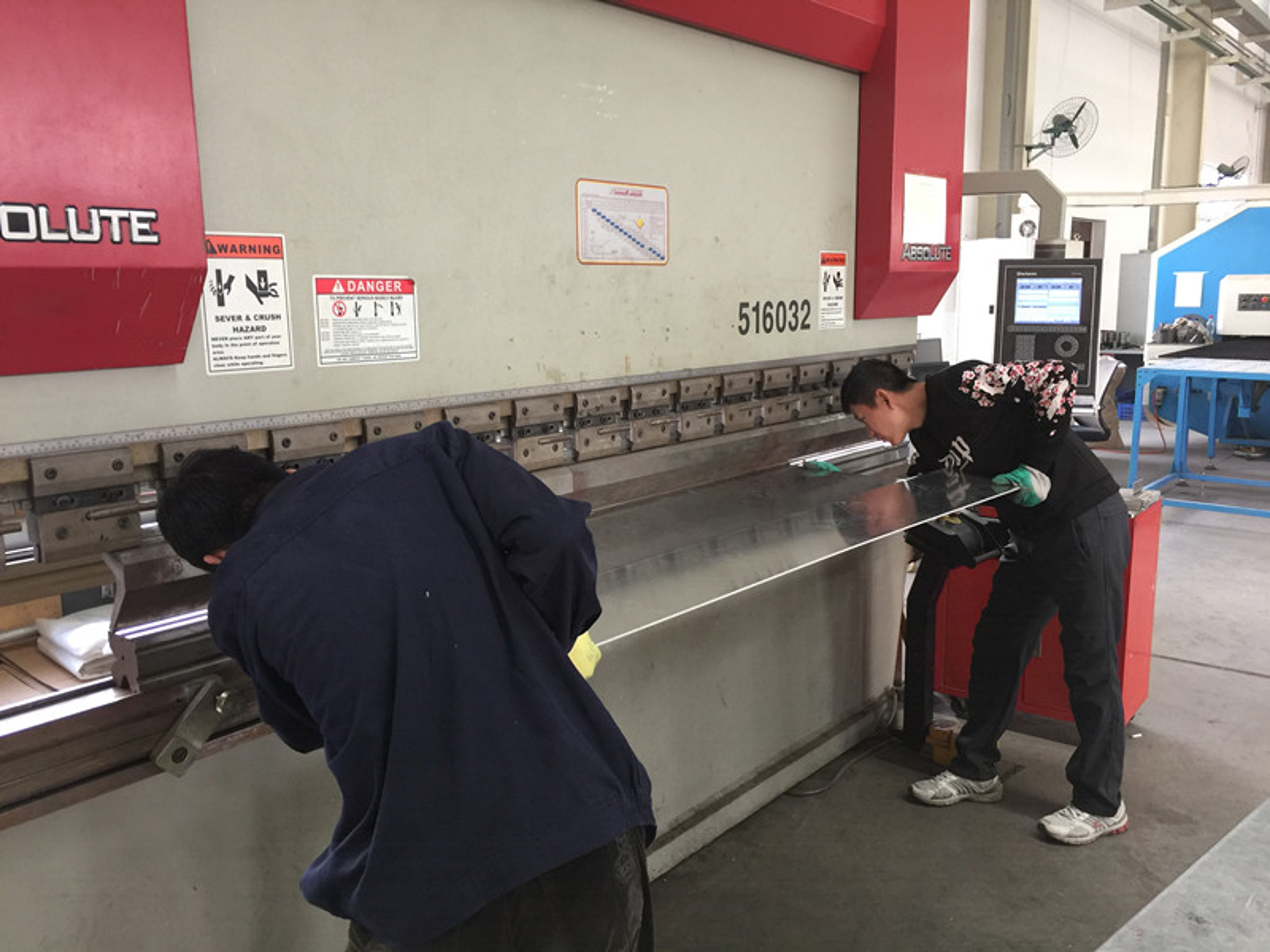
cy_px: 476
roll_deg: +0.0
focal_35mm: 29
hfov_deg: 61.7
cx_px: 635
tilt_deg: -10.1
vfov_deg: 48.2
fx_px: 1064
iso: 40
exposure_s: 1/17
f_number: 2.2
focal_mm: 4.15
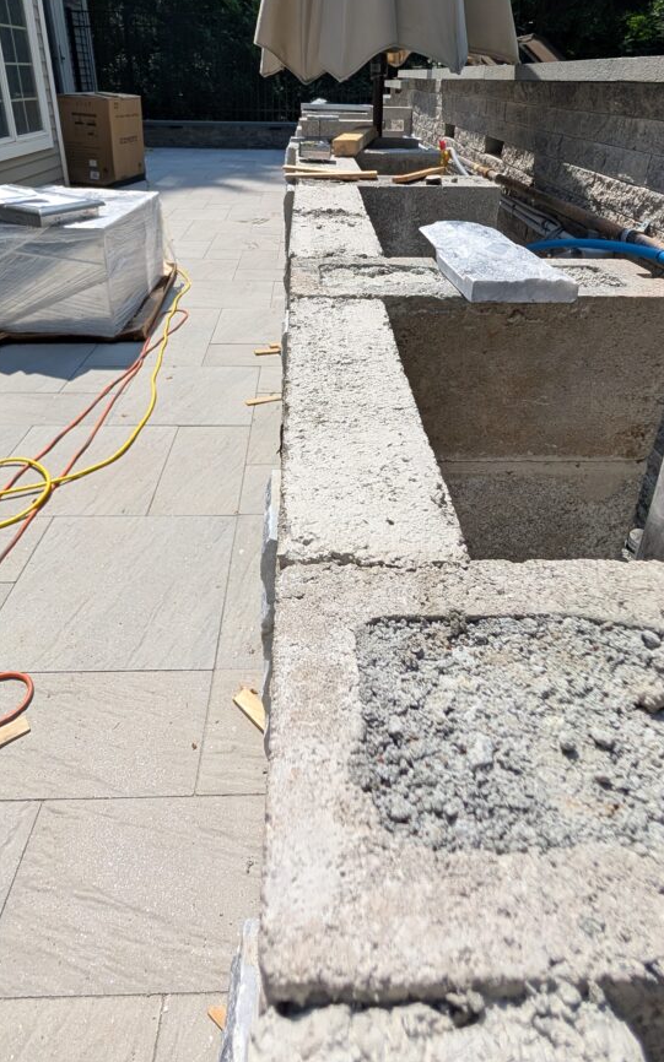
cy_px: 367
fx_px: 579
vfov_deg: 82.6
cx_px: 330
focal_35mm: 20
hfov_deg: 59.6
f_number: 1.7
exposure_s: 1/2169
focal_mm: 2.02
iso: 54
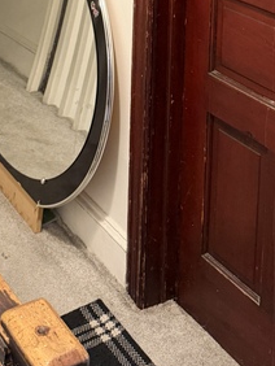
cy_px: -121
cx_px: 128
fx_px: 719
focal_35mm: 68
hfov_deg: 21.6
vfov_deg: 24.6
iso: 400
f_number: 1.78
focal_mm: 6.76
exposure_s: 1/60
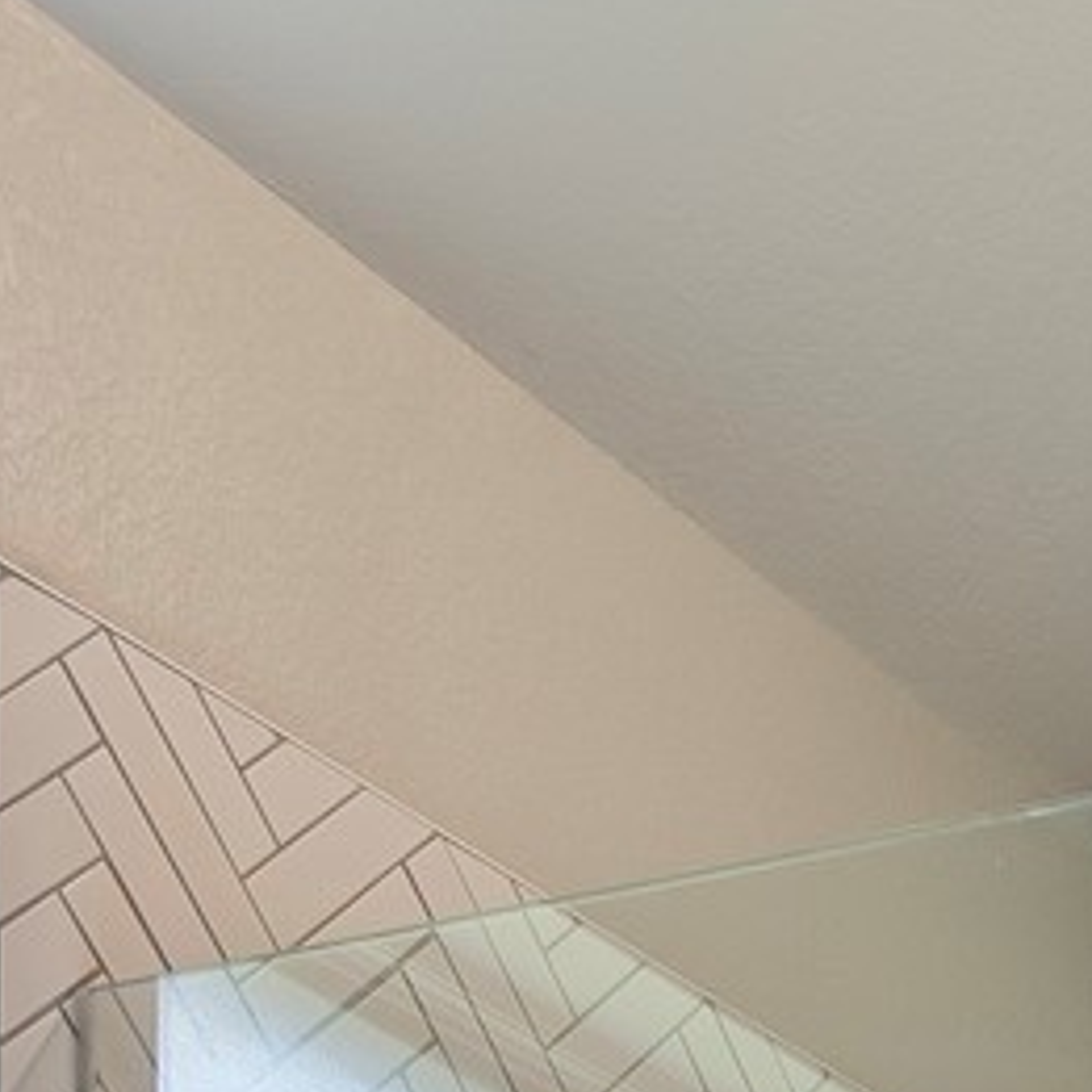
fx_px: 3783
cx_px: 2017
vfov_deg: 12.7
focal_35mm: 106
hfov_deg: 14.3
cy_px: 2632
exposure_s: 1/4
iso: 125
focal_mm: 15
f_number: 6.3
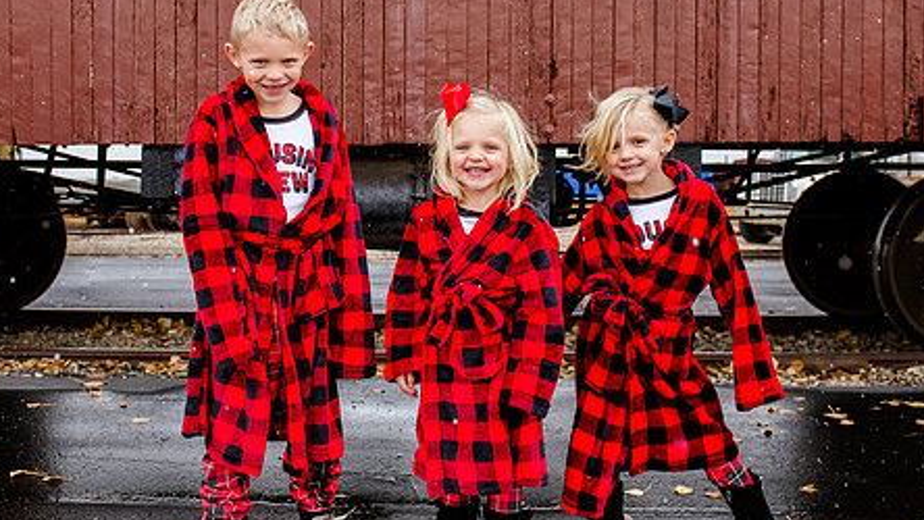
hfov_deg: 42.0
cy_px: 181
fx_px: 1201
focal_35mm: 49
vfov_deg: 24.3
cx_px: 410
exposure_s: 1/640
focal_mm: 26
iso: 800
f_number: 5
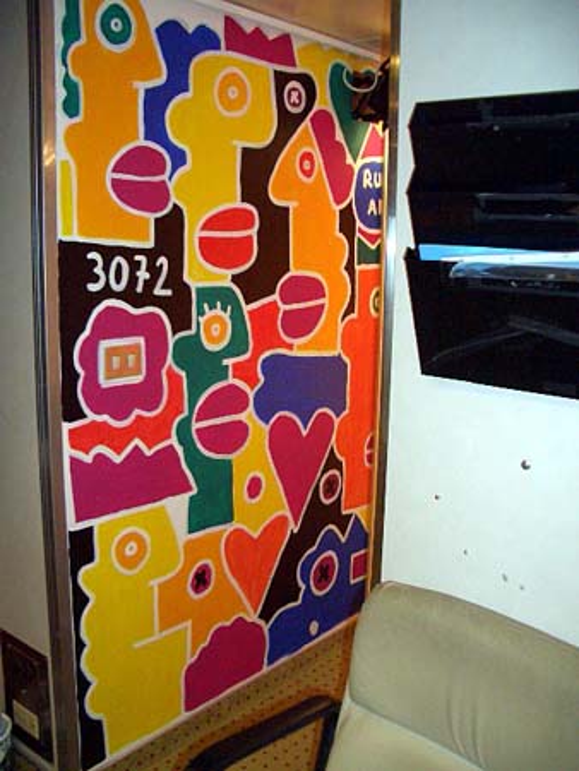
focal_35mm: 35
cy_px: 386
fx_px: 780
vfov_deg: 52.6
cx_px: 290
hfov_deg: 40.7
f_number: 2.6
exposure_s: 1/60
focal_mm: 5.8
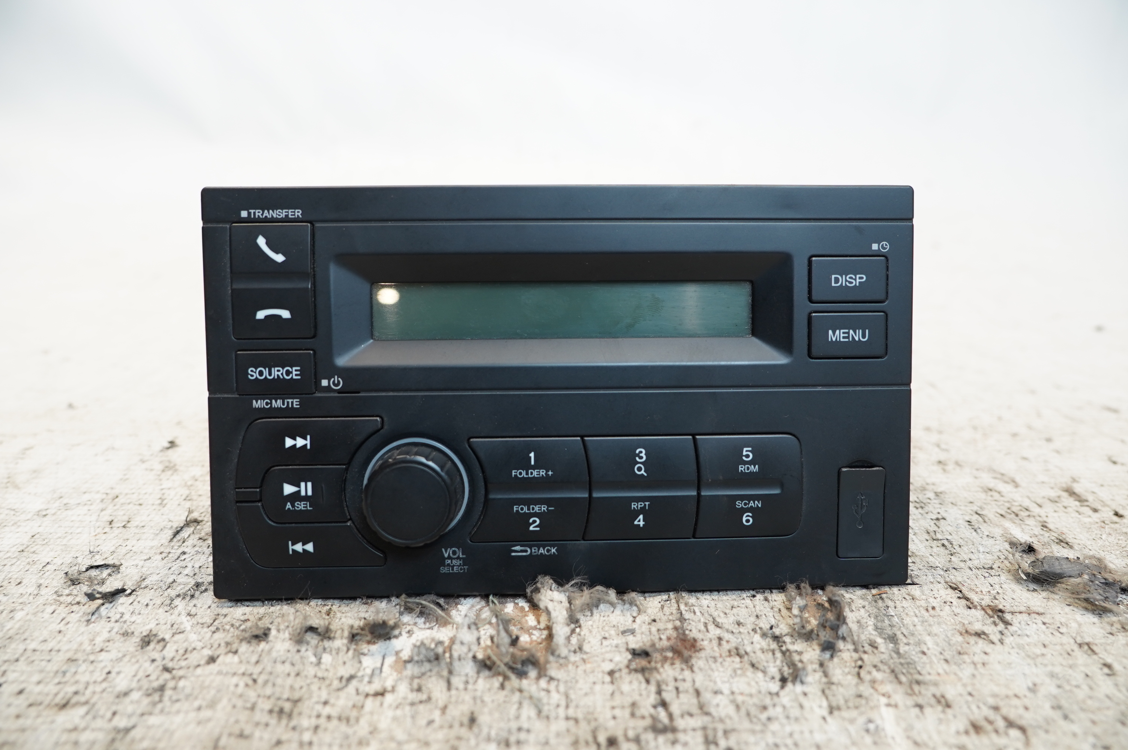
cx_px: 564
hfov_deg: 73.8
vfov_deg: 53.0
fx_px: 751
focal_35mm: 24
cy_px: 375
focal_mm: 16
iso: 400
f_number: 4
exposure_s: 1/60
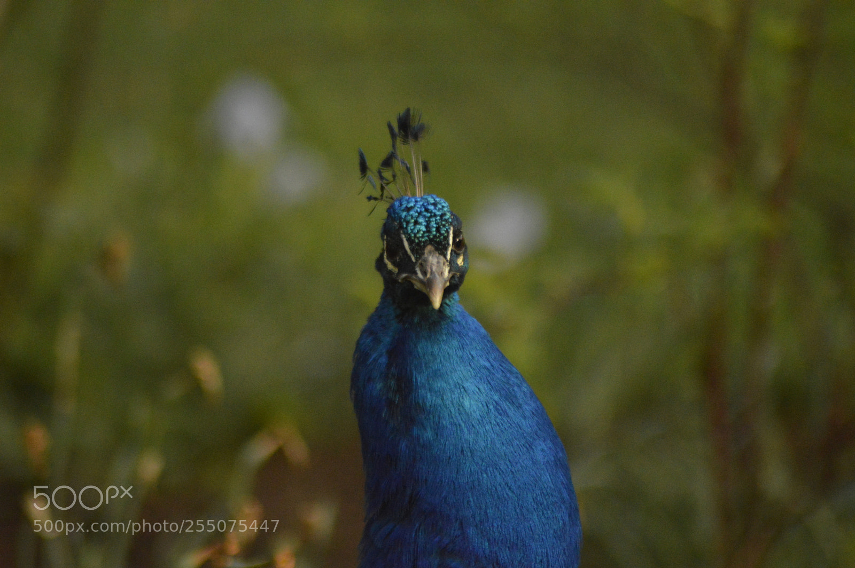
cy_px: 284
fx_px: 10678
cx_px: 428
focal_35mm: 450
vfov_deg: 3.0
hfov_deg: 4.6
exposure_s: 1/4000
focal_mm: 300
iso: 3200
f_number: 5.6
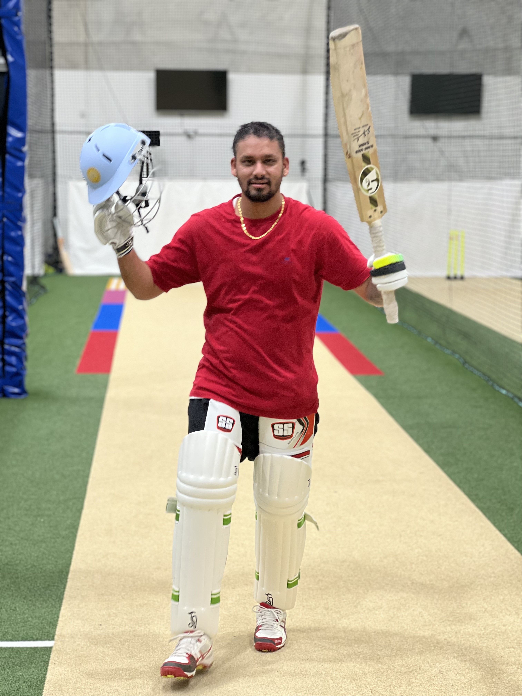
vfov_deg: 25.3
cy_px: 348
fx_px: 1548
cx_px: 261
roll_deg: -0.8
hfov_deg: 19.1
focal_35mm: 77
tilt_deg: -5.9
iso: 125
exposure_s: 1/50
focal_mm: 9
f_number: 2.8
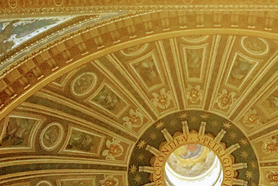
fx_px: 819
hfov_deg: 19.1
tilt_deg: +66.6
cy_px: 334
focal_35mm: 106
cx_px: 226
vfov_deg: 11.9
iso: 200
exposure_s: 1/25
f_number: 2.2
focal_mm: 4.15
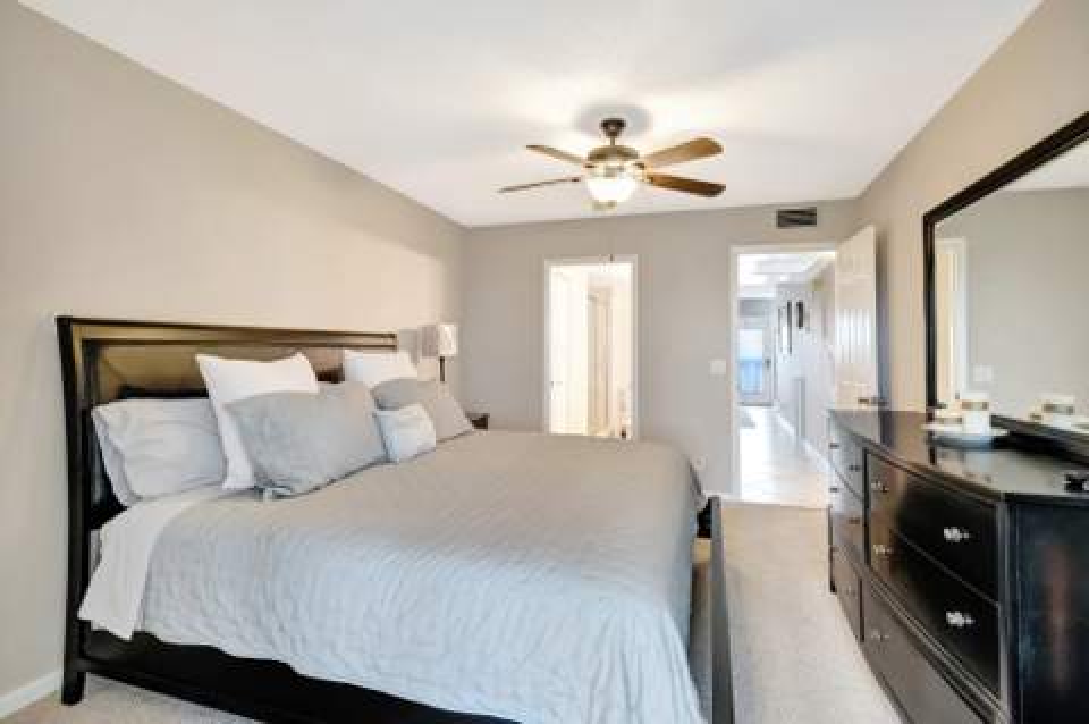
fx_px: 453
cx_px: 544
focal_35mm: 15
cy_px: 362
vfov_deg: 77.2
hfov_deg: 100.4
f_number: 8
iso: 4000
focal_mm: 10
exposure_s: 1/15
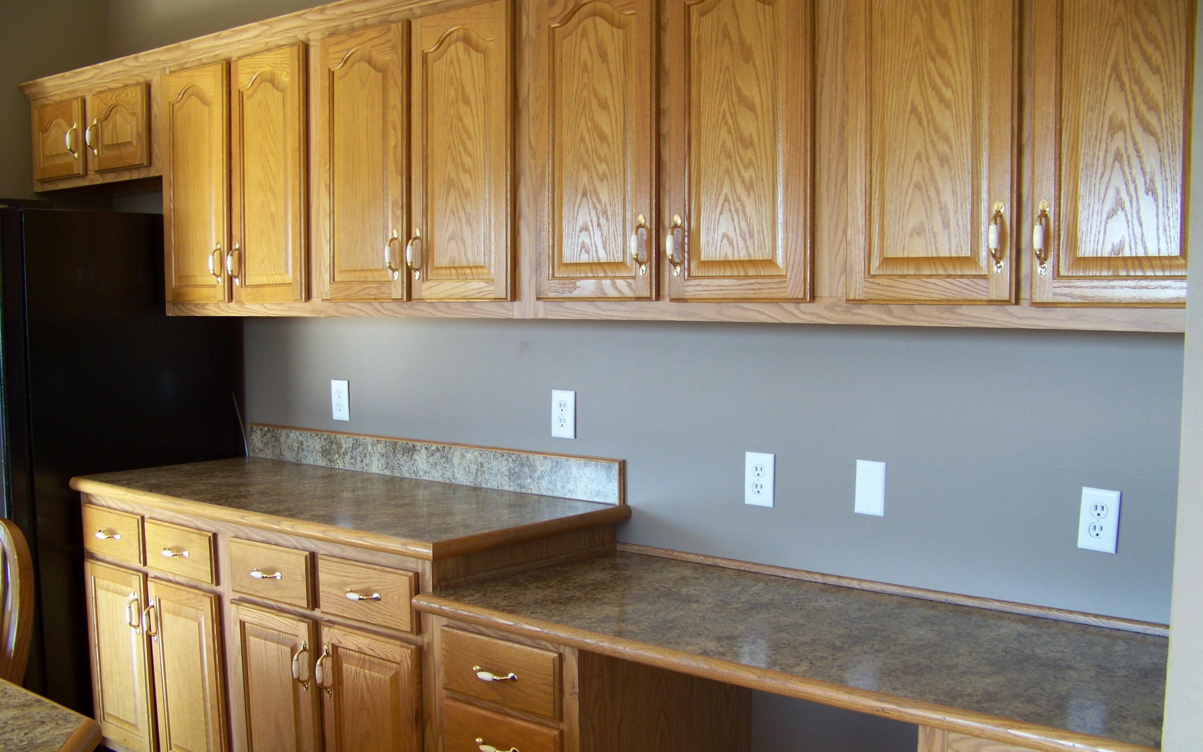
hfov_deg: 50.4
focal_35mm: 39
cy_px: 418
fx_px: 1279
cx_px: 609
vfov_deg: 32.7
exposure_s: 1/30
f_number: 2.8
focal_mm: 5.85
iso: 69
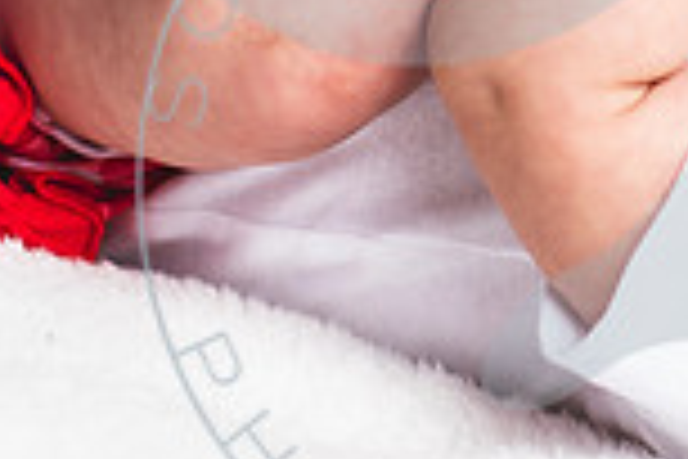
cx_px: 823
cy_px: -196
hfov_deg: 10.2
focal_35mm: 199
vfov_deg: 6.8
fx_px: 3803
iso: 64
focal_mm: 50
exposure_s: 1/200
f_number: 2.8
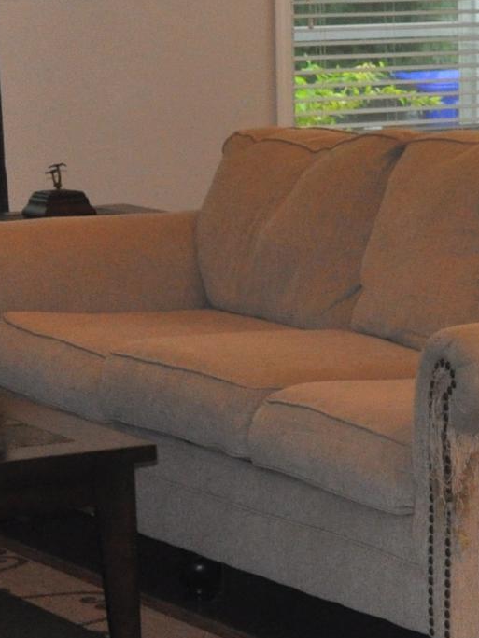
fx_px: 3266
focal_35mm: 177
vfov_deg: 11.2
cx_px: 676
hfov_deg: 8.2
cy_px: 208
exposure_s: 1/60
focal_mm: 28
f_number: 4.5
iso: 800
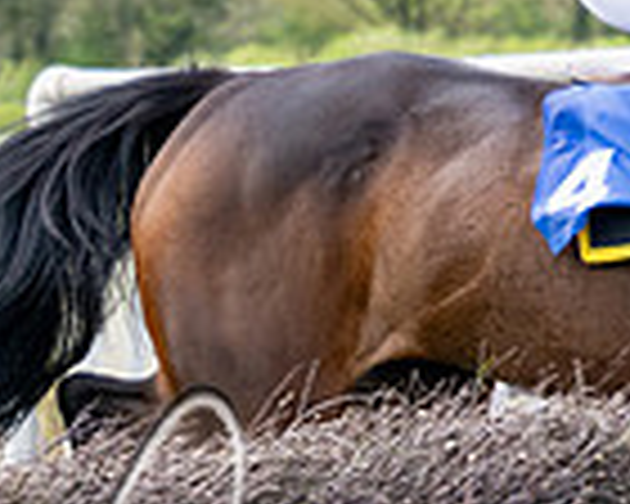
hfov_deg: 4.5
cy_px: 69
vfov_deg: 3.6
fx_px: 7999
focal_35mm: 429
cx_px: 689
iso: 400
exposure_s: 1/1600
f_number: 3.5
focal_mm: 70
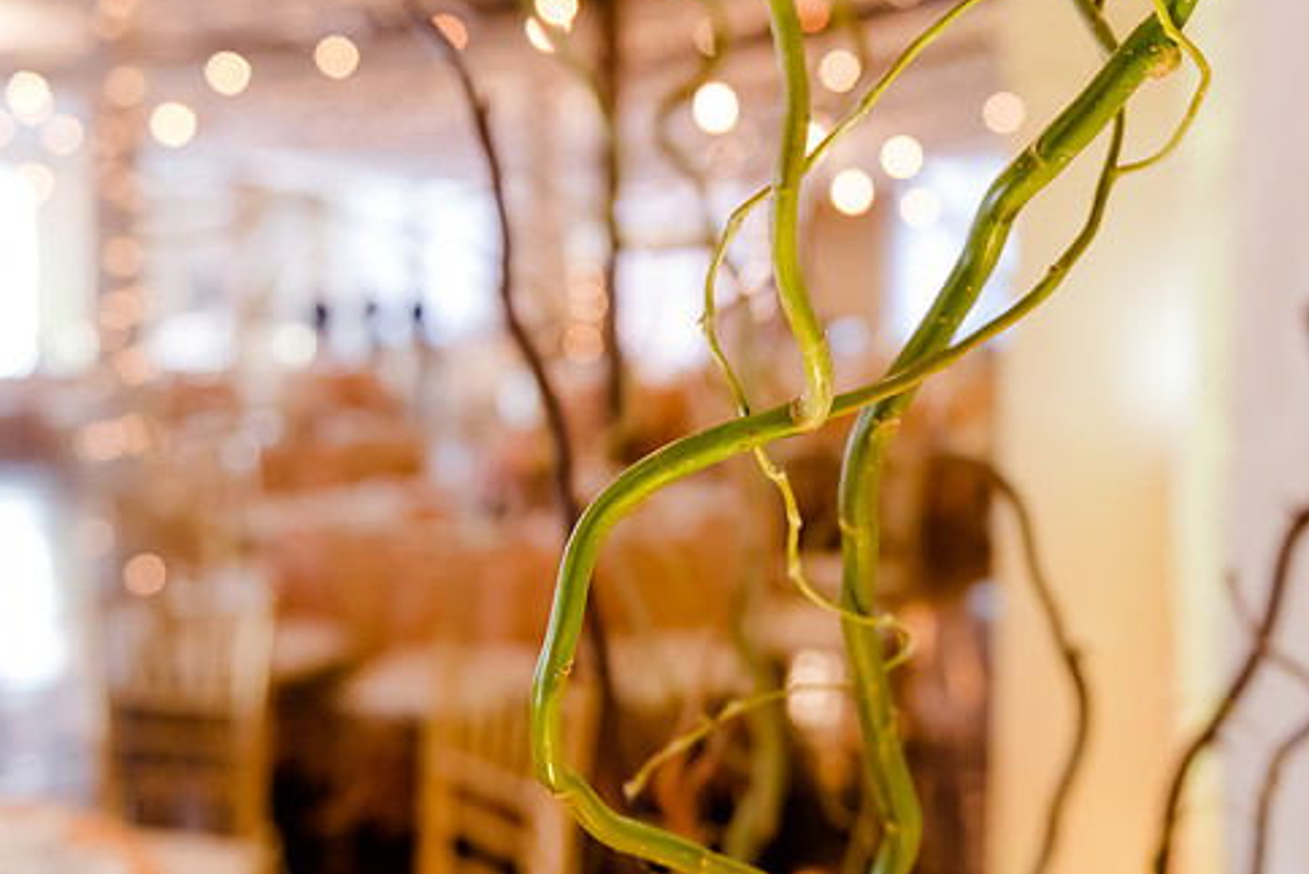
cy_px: 406
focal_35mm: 43
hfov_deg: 45.1
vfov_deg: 31.2
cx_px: 806
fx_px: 1564
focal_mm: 29
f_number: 2.8
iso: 2000
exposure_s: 1/160
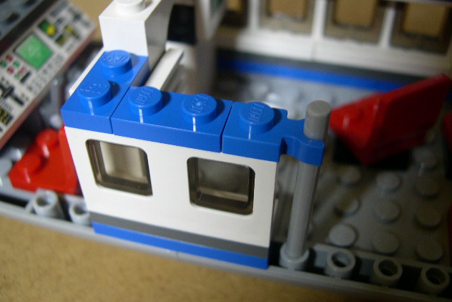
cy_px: 135
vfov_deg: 33.4
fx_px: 502
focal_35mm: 40
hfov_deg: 48.4
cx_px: 225
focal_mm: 8
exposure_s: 1/4.5
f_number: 2.8
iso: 183
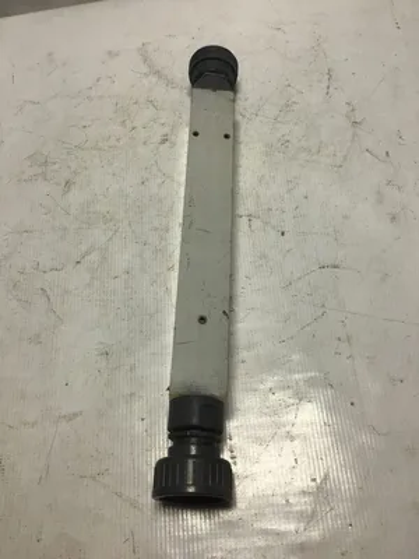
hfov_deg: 45.4
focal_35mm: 31
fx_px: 500
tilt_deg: -61.0
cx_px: 210
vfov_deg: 58.4
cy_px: 280
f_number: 2.4
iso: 25
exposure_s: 1/295
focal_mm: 3.3
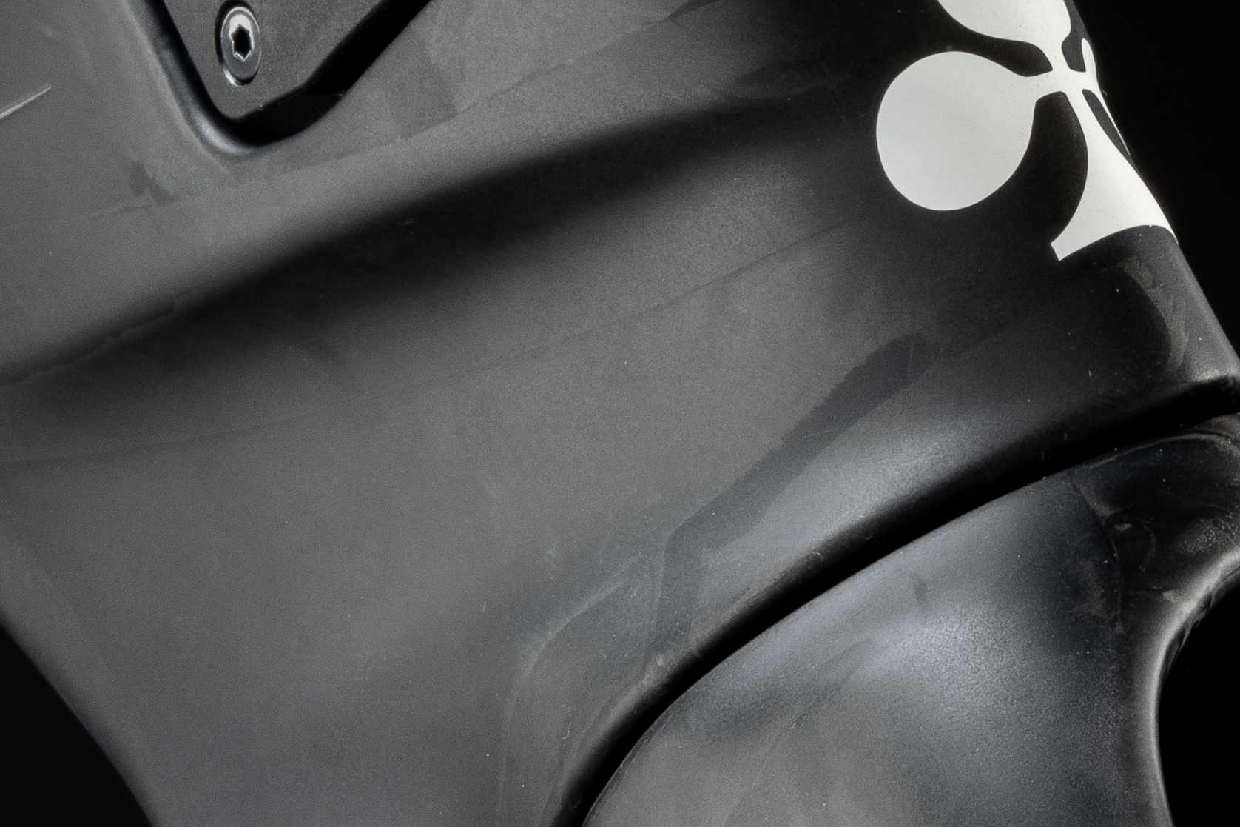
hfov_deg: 5.2
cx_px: 1101
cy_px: 357
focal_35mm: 397
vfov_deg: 3.5
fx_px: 13672
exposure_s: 1/160
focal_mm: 70
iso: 100
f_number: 18
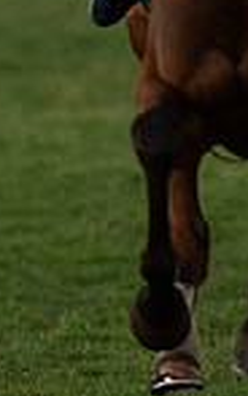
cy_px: -19
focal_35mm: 1724
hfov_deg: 0.8
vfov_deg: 1.2
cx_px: 318
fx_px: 18625
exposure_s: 1/1600
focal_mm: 300
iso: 2000
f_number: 4
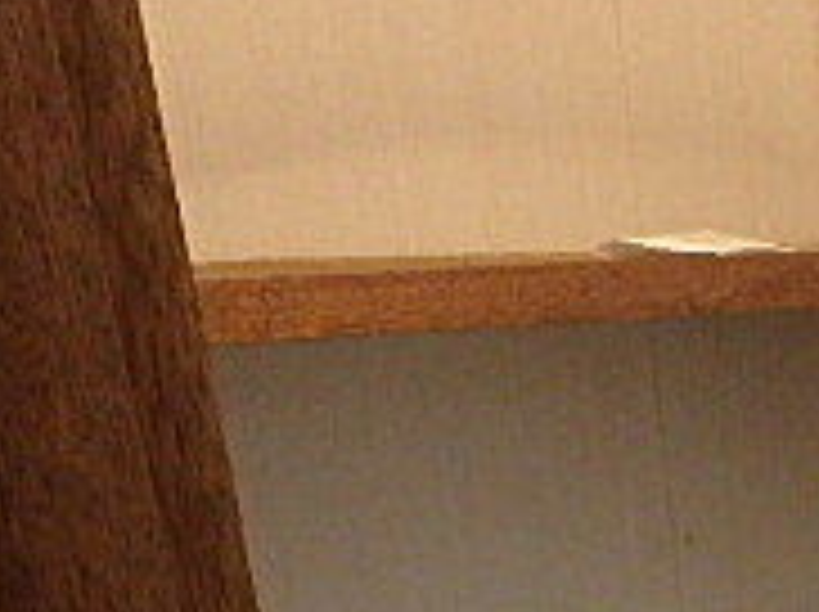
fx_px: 1749
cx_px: 1071
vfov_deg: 16.9
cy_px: 1058
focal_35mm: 74
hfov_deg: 23.3
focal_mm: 3.7
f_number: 3.5
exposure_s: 1/30
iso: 500
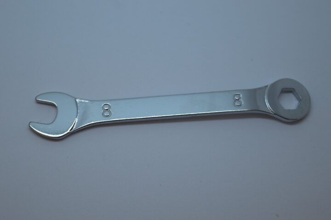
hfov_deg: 26.0
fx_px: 717
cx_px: 166
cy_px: 110
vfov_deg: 17.5
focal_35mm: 78
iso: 180
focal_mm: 52
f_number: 5.6
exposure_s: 1/125
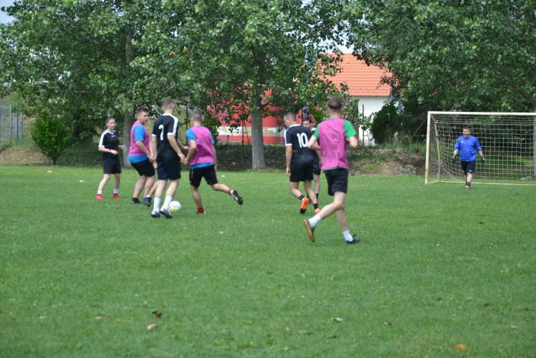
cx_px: 268
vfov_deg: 10.8
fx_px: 1898
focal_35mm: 128
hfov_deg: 16.1
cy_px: 179
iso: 100
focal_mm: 85
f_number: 6.3
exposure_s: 1/160
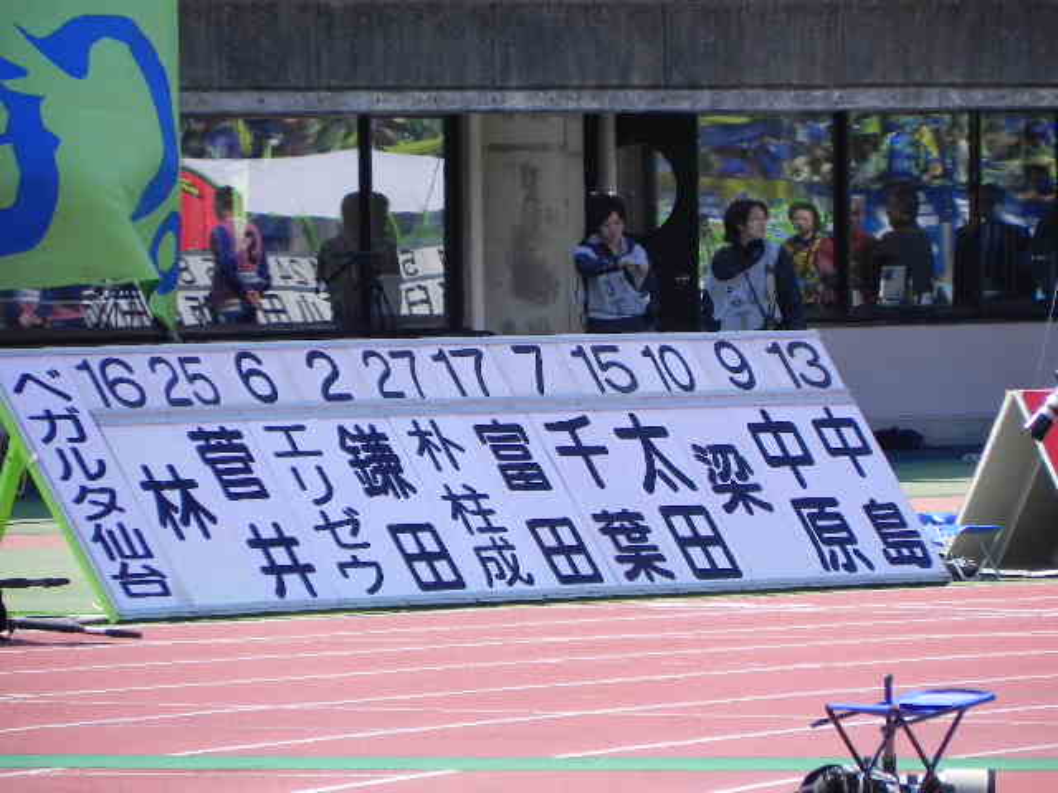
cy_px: 396
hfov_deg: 3.6
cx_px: 529
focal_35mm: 550
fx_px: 16810
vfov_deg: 2.7
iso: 160
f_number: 5.6
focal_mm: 97.8
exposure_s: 1/360
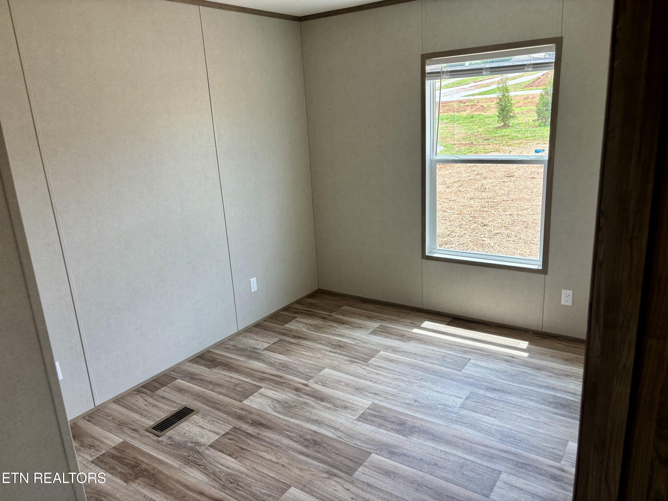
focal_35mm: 26
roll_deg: +3.0
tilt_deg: -15.9
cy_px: 250
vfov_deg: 53.1
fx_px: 502
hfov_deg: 67.3
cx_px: 334
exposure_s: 1/163
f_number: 1.6
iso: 50
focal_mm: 5.96
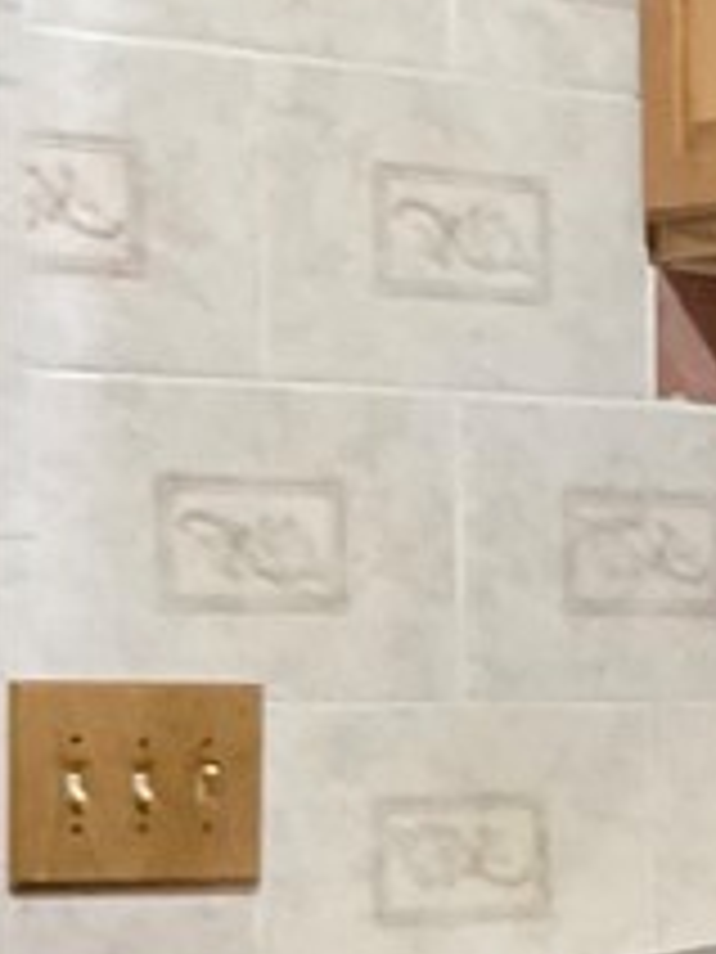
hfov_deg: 9.4
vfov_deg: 14.0
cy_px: 810
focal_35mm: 140
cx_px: 1716
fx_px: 3861
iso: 320
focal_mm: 3
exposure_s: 1/30
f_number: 1.8
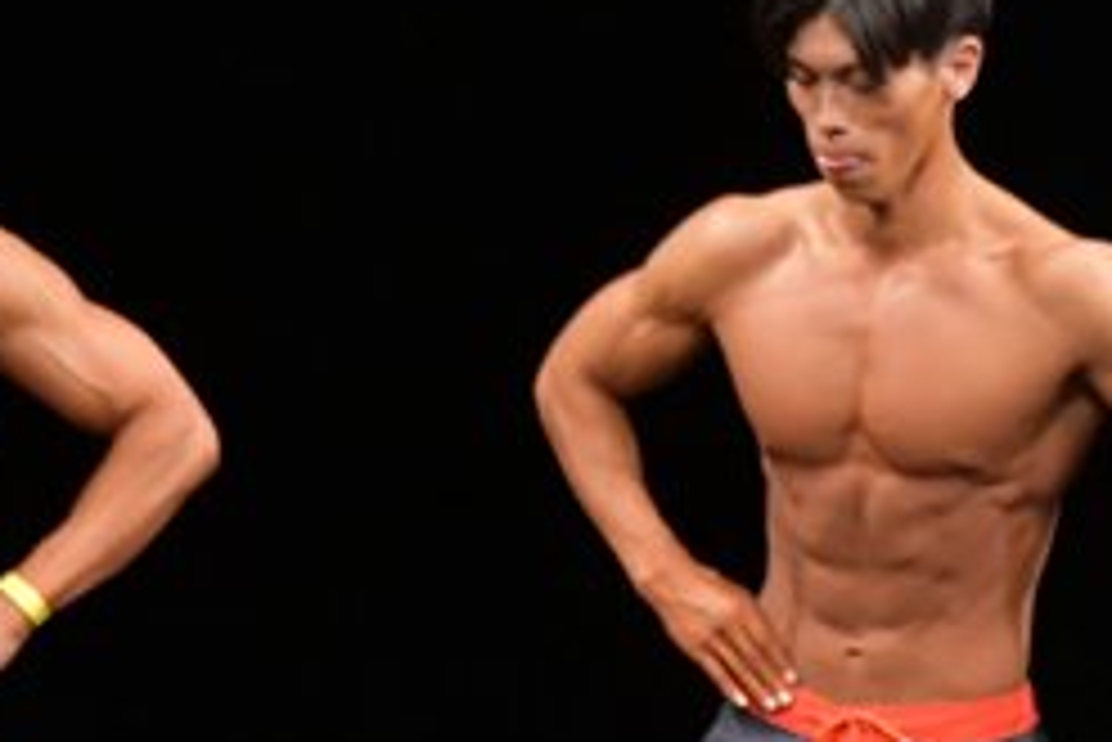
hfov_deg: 2.6
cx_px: 849
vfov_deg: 1.7
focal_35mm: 799
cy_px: 670
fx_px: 24694
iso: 3200
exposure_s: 1/400
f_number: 5.6
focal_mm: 170
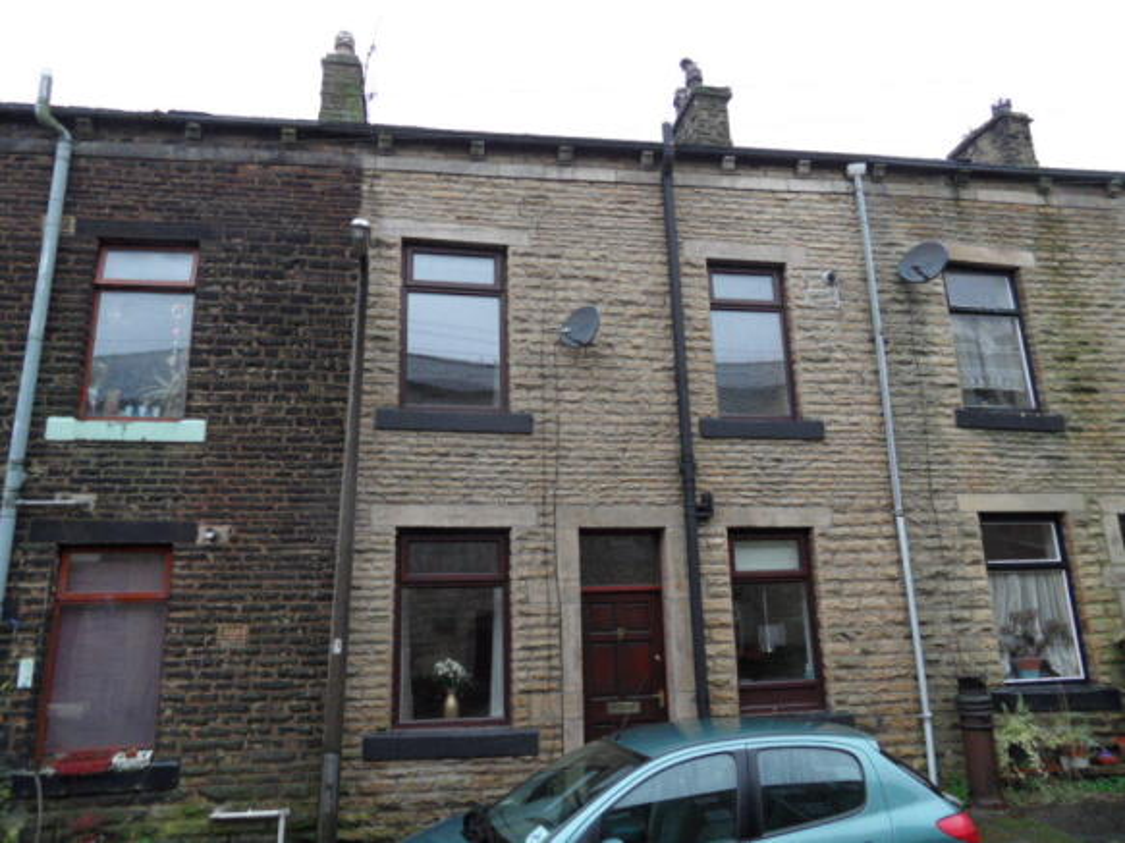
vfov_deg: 56.8
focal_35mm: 24
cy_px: 422
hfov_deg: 71.6
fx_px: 780
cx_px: 562
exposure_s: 1/30
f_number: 3.2
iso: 100
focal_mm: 3.9
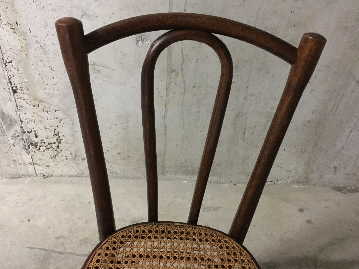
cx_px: 180
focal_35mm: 29
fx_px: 301
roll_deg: -6.3
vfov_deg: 48.2
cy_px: 134
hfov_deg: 61.7
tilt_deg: -36.5
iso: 125
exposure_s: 1/4
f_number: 2.2
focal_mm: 4.15
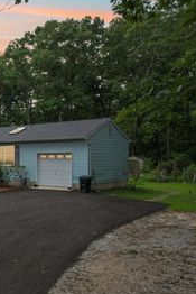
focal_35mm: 42
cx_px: -68
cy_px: 155
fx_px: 343
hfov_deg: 26.4
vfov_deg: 46.4
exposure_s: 1/400
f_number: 2.8
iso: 100
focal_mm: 8.38
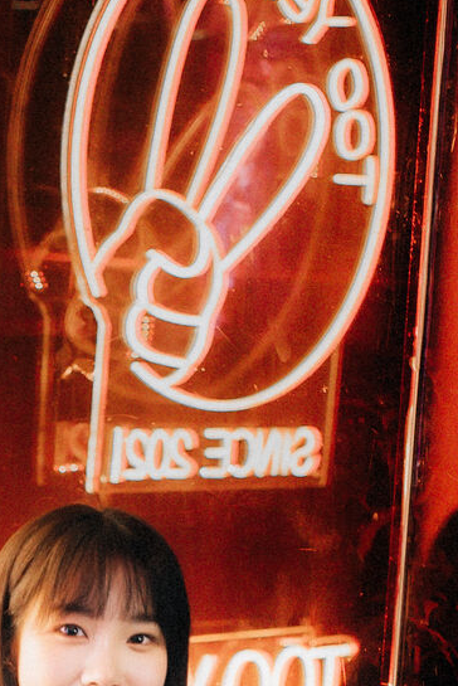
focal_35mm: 165
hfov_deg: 8.3
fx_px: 3145
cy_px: 862
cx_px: 45
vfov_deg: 12.1
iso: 500
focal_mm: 50
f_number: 2.2
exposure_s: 1/60
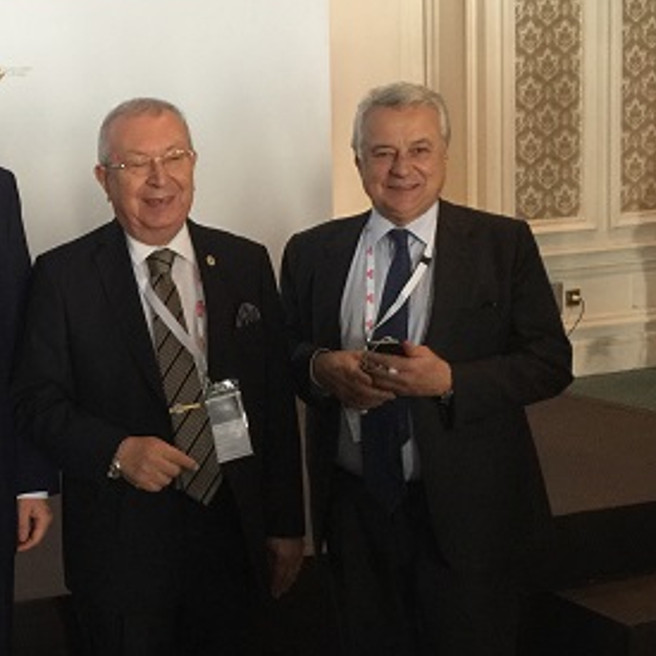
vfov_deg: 30.6
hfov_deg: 28.7
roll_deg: +2.7
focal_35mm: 56
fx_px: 1201
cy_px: 324
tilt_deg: -8.2
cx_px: 5
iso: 100
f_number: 2.2
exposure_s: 1/10
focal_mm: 4.15
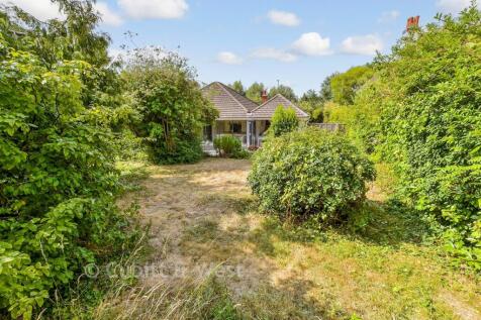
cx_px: 240
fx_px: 200
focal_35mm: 15
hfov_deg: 100.4
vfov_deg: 77.3
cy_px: 160
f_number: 8
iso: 200
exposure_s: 1/320
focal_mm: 10
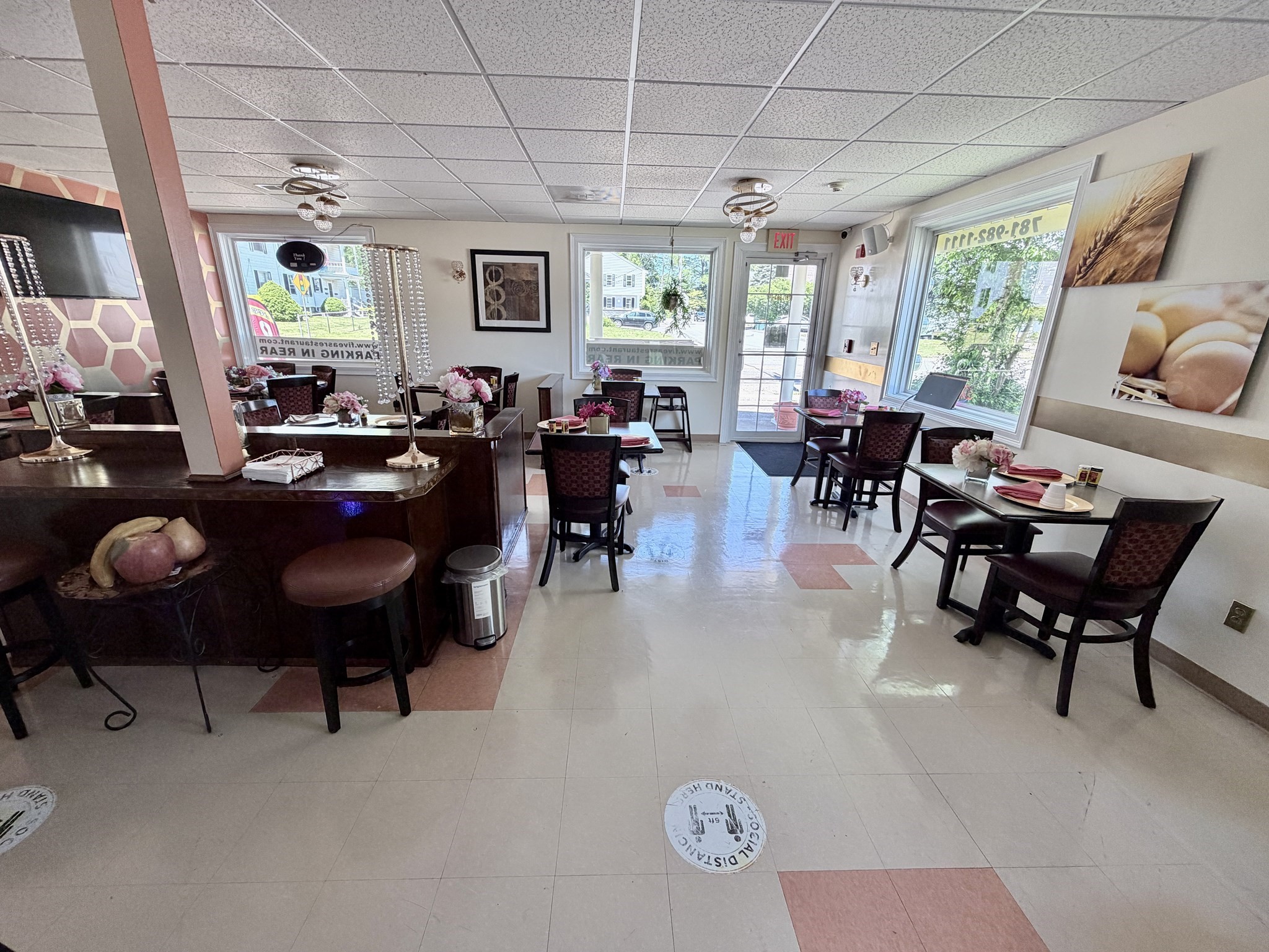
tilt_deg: -17.0
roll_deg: -1.3
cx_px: 634
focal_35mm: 14
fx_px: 513
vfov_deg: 85.7
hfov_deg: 102.1
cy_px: 476
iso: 125
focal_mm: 2.22
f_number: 2.2
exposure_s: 1/121
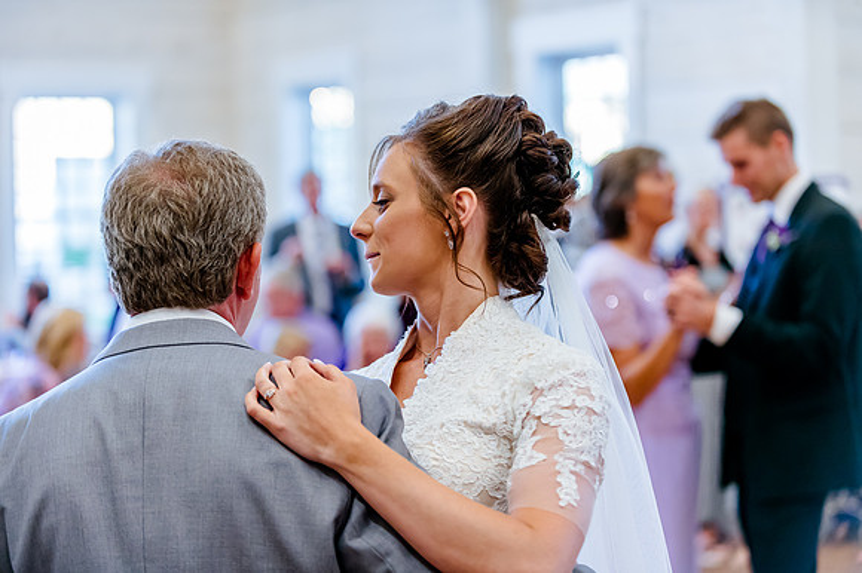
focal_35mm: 81
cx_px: 428
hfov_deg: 25.1
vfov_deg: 16.8
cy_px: 286
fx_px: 1938
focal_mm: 80
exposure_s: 1/500
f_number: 2.8
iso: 2000
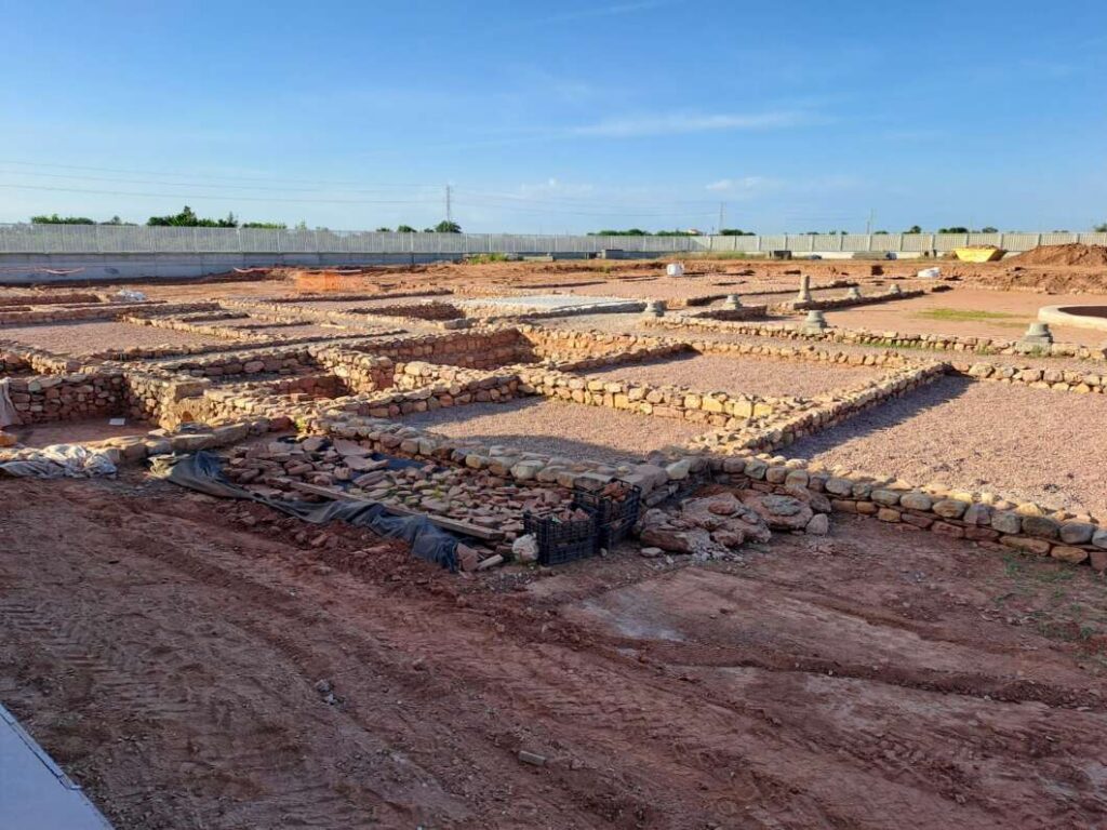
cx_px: 554
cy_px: 415
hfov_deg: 69.4
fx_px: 799
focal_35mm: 25
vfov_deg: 54.9
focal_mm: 4.65
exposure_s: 1/1121
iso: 32
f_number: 1.8
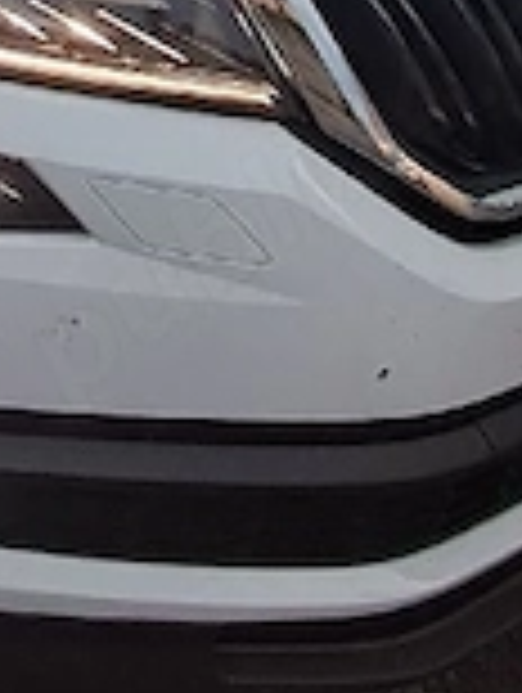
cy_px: -418
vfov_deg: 19.6
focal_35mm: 83
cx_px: -198
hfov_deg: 16.6
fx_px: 1664
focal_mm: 1.64
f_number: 2.2
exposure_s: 1/33
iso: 80
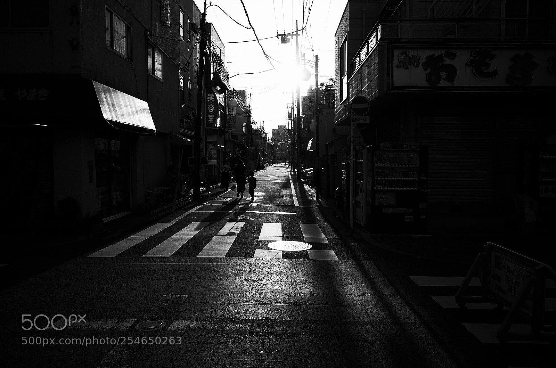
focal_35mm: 28
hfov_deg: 65.6
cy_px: 184
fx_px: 431
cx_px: 278
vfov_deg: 46.2
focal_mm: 18.3
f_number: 5.6
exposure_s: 1/500
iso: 100
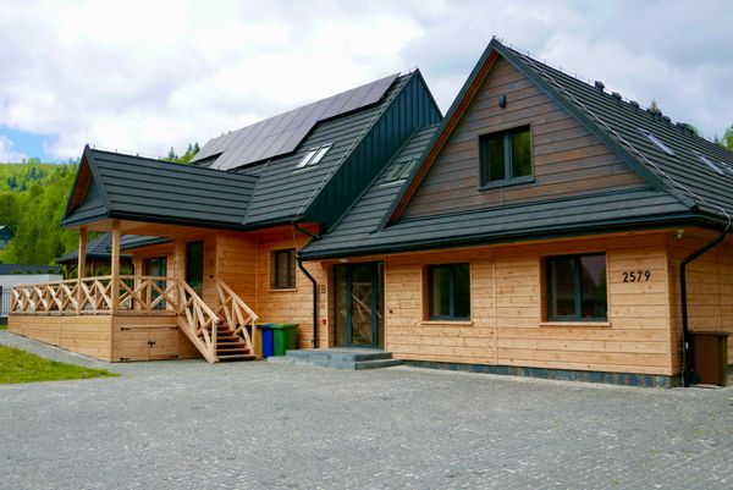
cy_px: 245
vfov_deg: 33.5
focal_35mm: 40
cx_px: 366
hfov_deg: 48.4
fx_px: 815
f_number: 2.5
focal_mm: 17.9
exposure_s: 1/4000
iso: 320
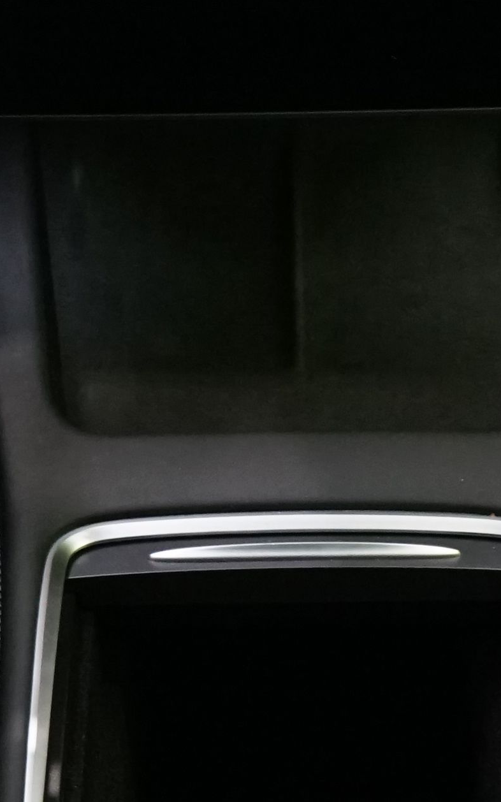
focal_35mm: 141
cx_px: 248
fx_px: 3081
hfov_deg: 9.3
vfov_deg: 14.8
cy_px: 395
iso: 2500
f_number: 5.6
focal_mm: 29
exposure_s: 1/30
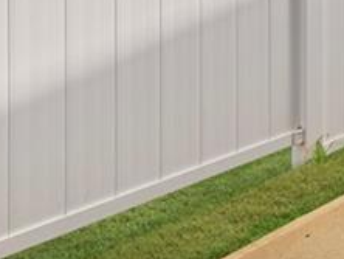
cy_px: -102
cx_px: 724
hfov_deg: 17.9
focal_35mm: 62
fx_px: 617
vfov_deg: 20.9
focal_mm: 14
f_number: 7.1
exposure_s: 1/50
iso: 80
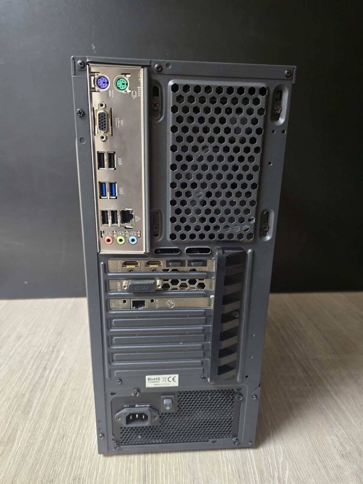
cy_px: 242
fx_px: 322
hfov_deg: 58.9
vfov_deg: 73.9
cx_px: 182
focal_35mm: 23
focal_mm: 6.3
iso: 800
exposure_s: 1/60
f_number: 1.7
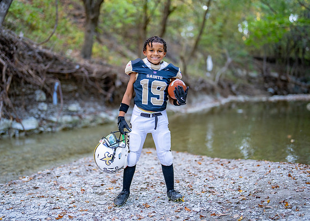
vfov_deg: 26.4
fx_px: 471
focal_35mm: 54
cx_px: 149
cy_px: 108
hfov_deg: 36.4
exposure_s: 1/500
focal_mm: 50
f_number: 1.2
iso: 500
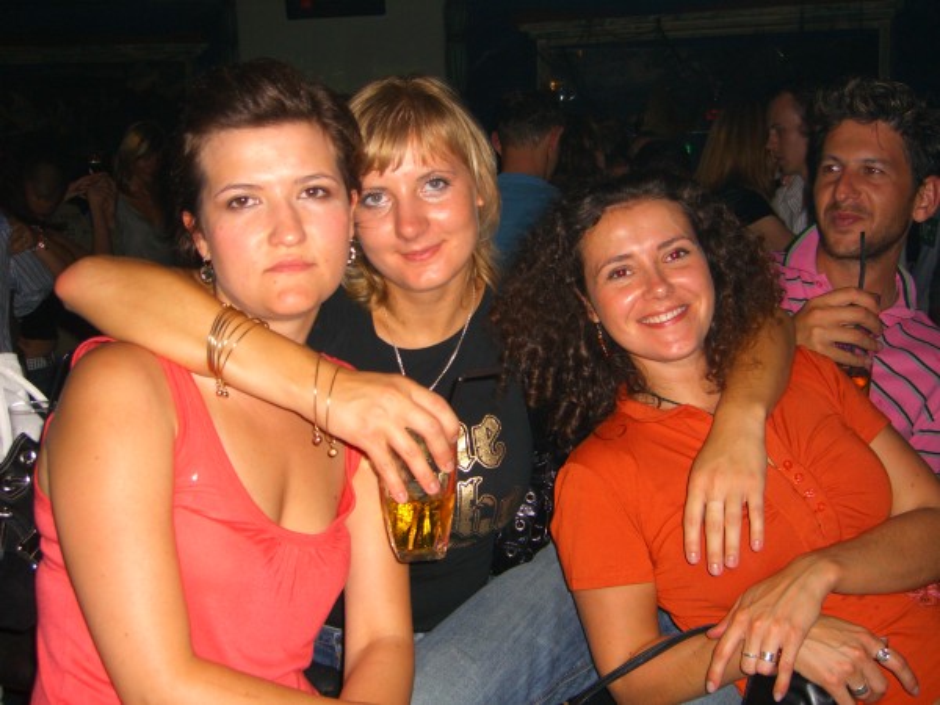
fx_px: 1032
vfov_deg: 37.7
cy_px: 352
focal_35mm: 38
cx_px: 470
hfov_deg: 49.0
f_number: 2.8
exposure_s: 1/60
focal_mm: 7.9
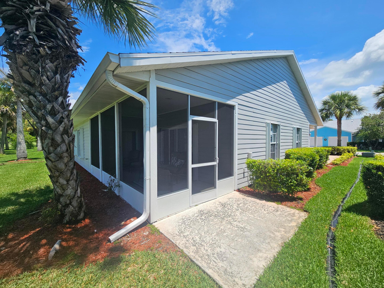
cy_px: 144
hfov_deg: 106.2
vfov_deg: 89.9
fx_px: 144
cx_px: 192
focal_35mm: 13
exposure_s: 1/2537
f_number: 2.2
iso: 50
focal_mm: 2.2
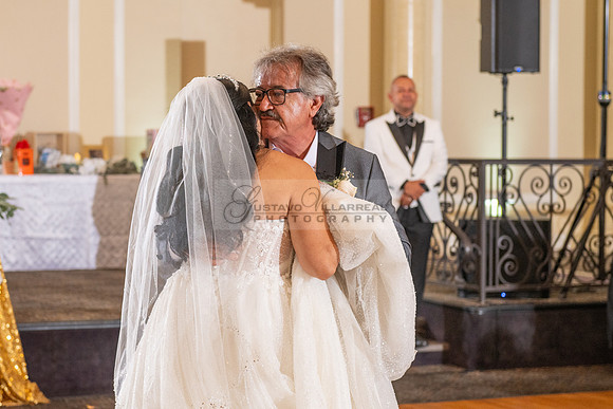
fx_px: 1778
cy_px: 218
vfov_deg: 13.1
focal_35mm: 104
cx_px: 227
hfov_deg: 19.5
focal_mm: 70
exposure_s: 1/160
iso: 800
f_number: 4
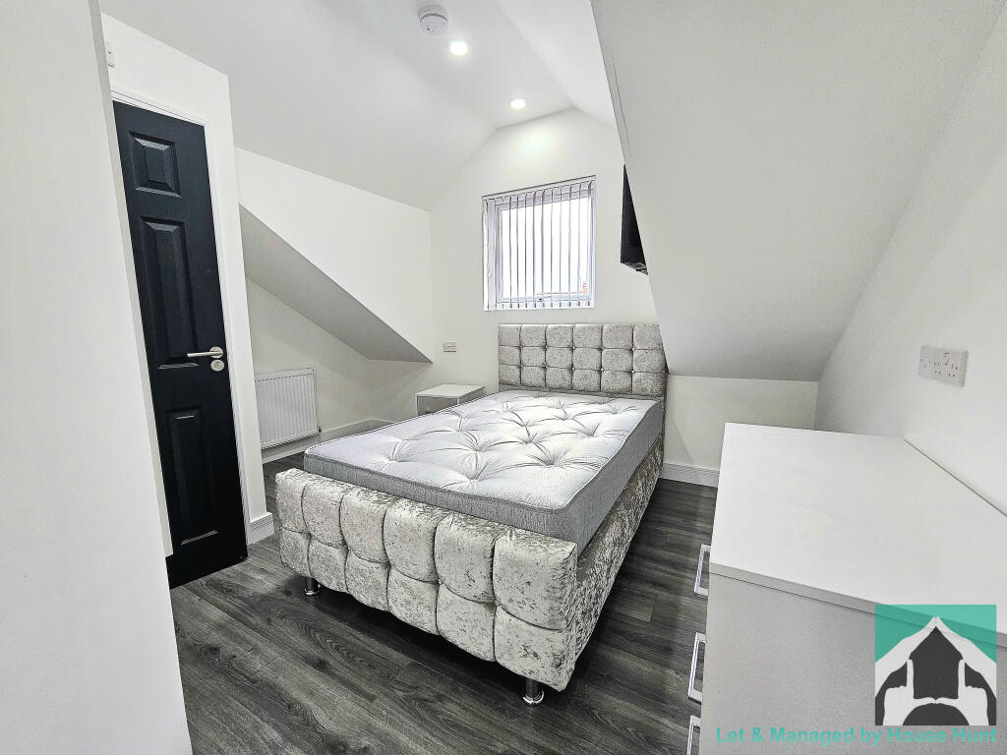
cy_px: 378
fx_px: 378
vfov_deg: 89.9
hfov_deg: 106.2
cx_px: 504
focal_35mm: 13
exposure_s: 1/50
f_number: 2.2
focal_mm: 2.2
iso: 100
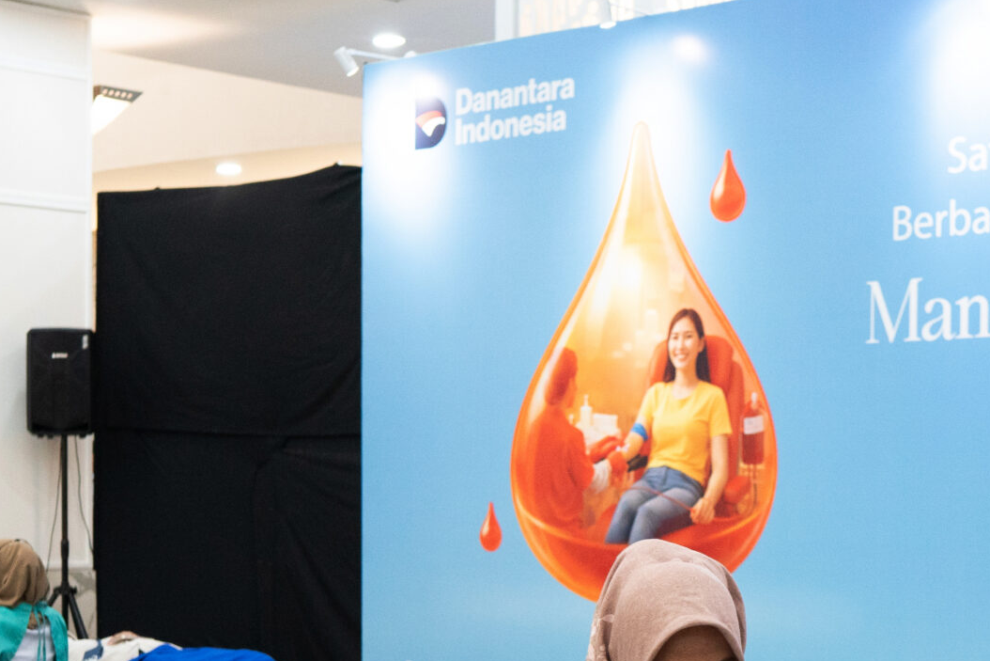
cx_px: 686
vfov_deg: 15.9
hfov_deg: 23.8
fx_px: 2338
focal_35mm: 85
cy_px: 597
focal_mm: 35
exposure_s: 1/100
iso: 2000
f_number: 4
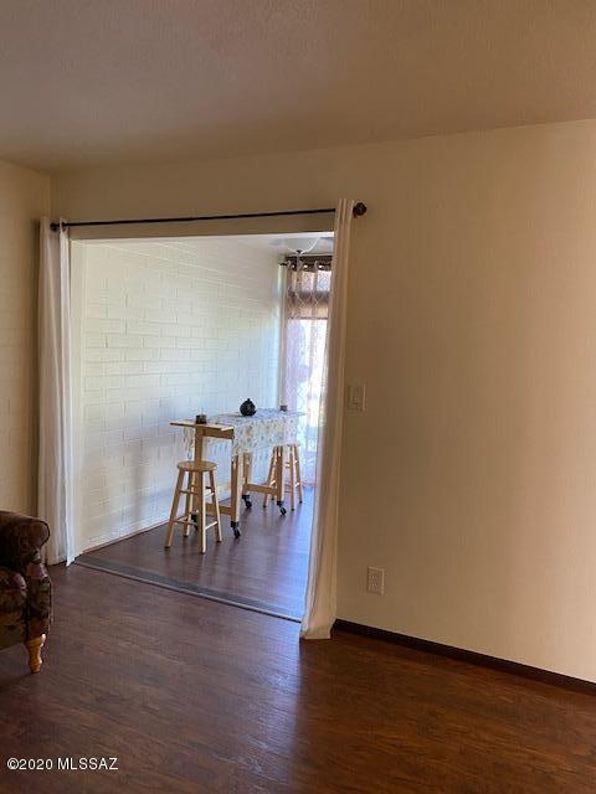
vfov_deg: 67.3
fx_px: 597
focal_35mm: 26
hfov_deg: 53.1
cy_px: 397
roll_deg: -1.7
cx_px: 298
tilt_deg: -4.1
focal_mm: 4.25
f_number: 1.8
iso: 250
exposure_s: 1/60
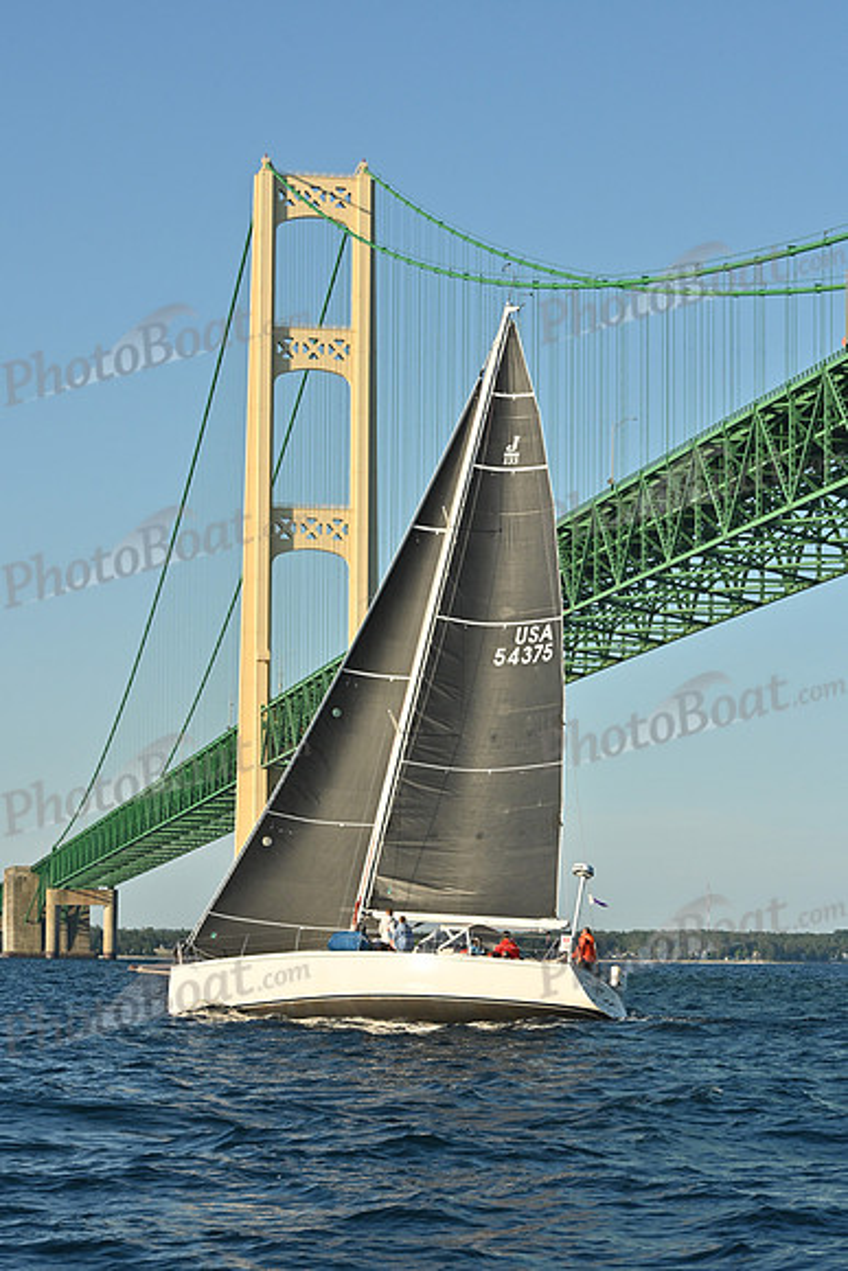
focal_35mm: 98
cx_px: 424
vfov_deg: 20.8
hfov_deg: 14.0
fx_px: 3460
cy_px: 636
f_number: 13
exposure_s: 1/1000
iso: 800
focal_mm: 98
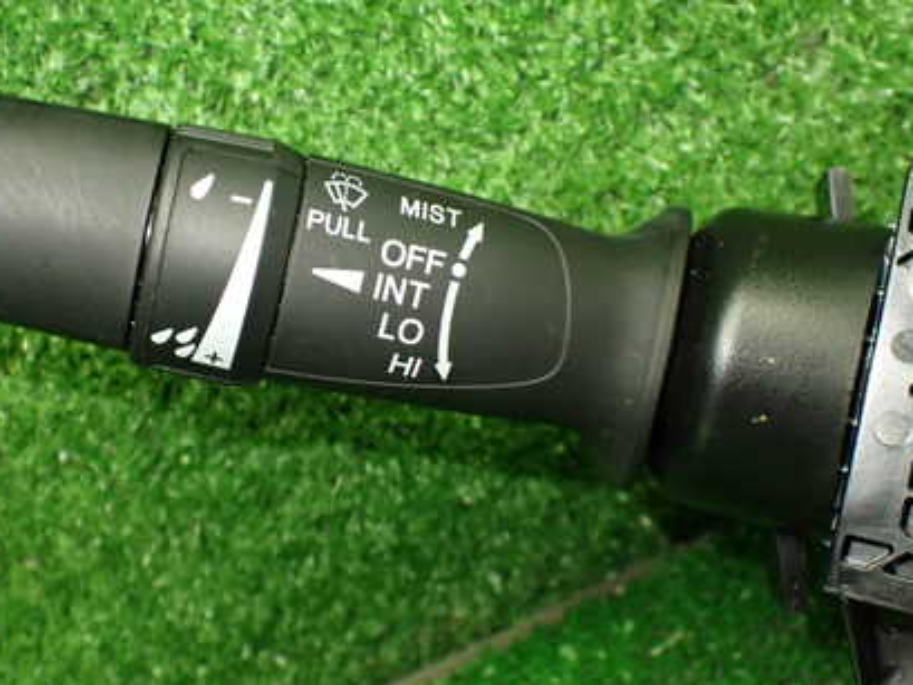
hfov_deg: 42.7
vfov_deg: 32.9
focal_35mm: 44
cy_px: 324
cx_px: 357
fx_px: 1161
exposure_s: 1/100
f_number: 2.3
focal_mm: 5.4
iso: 800
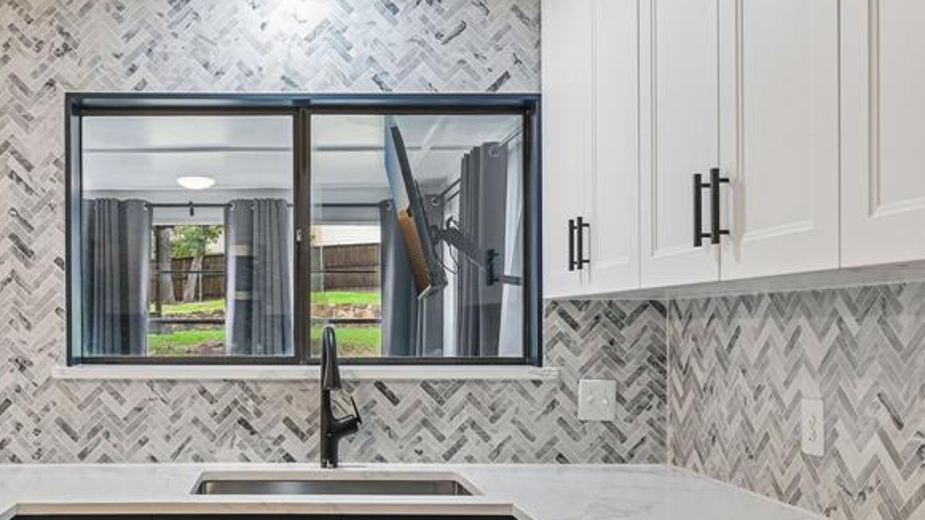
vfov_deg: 31.8
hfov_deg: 52.6
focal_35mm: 37
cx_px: 284
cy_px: 321
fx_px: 907
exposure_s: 1/15
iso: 400
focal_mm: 20
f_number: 8
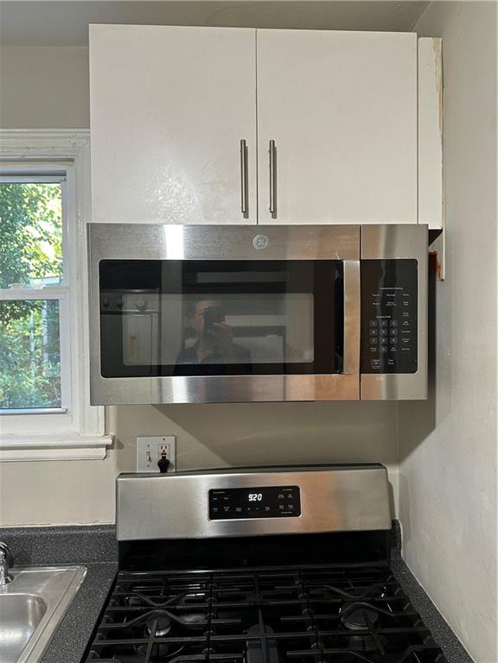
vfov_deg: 71.6
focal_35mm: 24
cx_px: 249
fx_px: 460
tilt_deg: -3.1
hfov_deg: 56.8
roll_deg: +0.0
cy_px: 332
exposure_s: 1/60
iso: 200
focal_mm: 6.86
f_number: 1.78
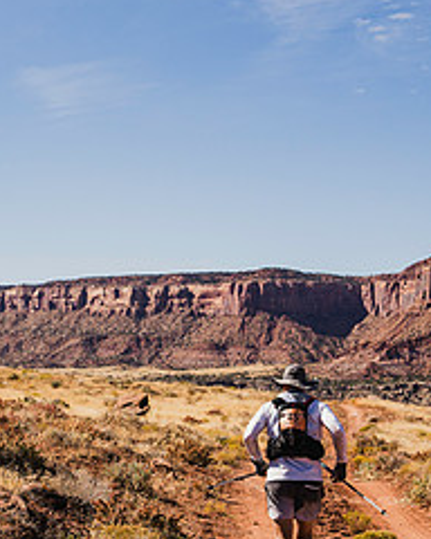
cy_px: 351
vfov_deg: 18.1
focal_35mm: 106
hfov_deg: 14.4
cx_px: 78
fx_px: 1690
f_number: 4.5
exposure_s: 1/2000
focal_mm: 45
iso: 160
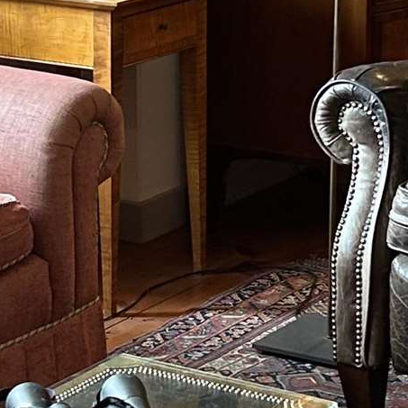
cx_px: 178
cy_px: 106
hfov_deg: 11.2
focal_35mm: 156
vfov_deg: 11.2
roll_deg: +1.0
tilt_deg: -13.3
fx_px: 2080
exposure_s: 1/60
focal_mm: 5.7
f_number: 1.5
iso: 80
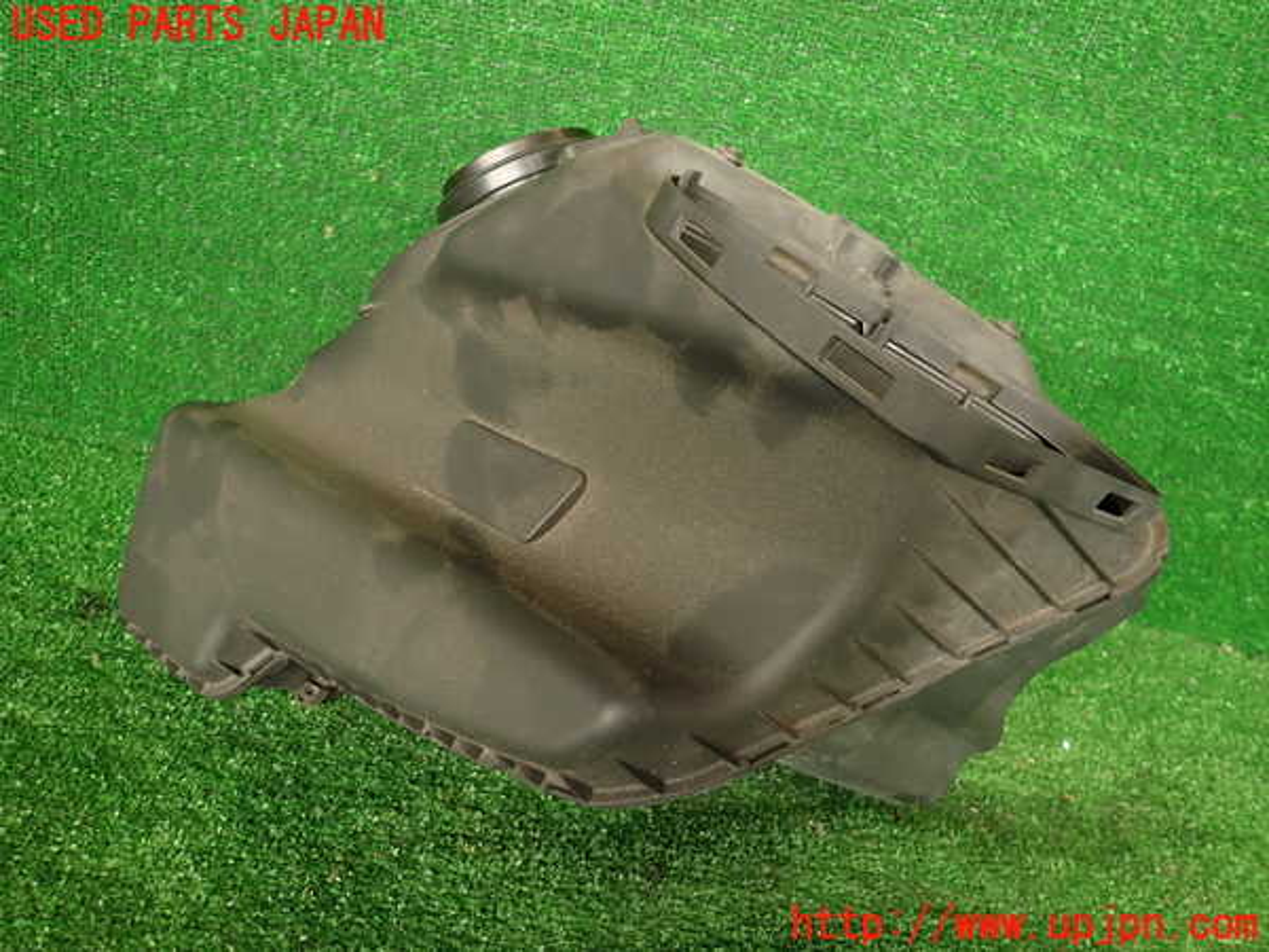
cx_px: 634
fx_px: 916
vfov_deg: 54.9
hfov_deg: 69.4
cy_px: 476
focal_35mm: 25
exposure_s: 1/60
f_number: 2
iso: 160
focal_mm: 4.5
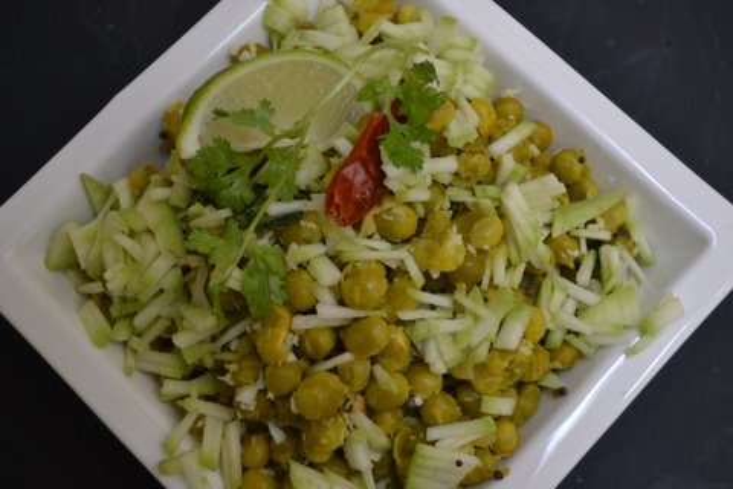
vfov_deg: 29.9
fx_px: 916
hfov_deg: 43.6
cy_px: 244
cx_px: 366
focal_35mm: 45
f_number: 4.5
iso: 720
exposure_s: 1/60
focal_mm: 30
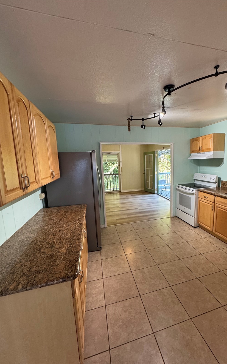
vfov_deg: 101.5
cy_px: 183
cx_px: 136
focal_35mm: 15
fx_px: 149
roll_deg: +1.2
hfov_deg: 74.0
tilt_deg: -8.3
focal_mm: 2.22
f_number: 2.2
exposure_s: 1/60
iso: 250
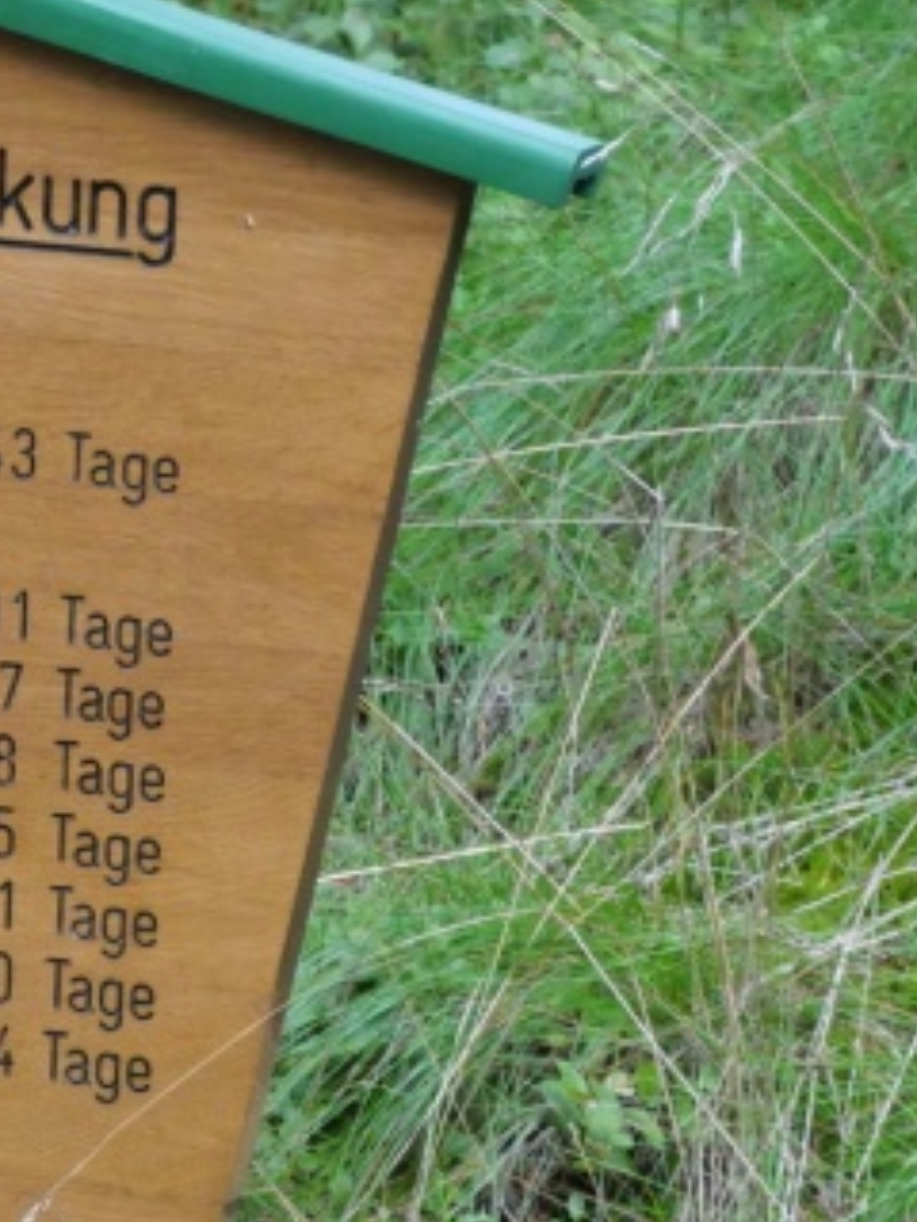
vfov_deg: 6.5
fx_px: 10773
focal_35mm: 305
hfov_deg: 4.8
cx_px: -543
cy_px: 412
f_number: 5.2
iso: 3200
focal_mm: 61
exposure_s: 1/160
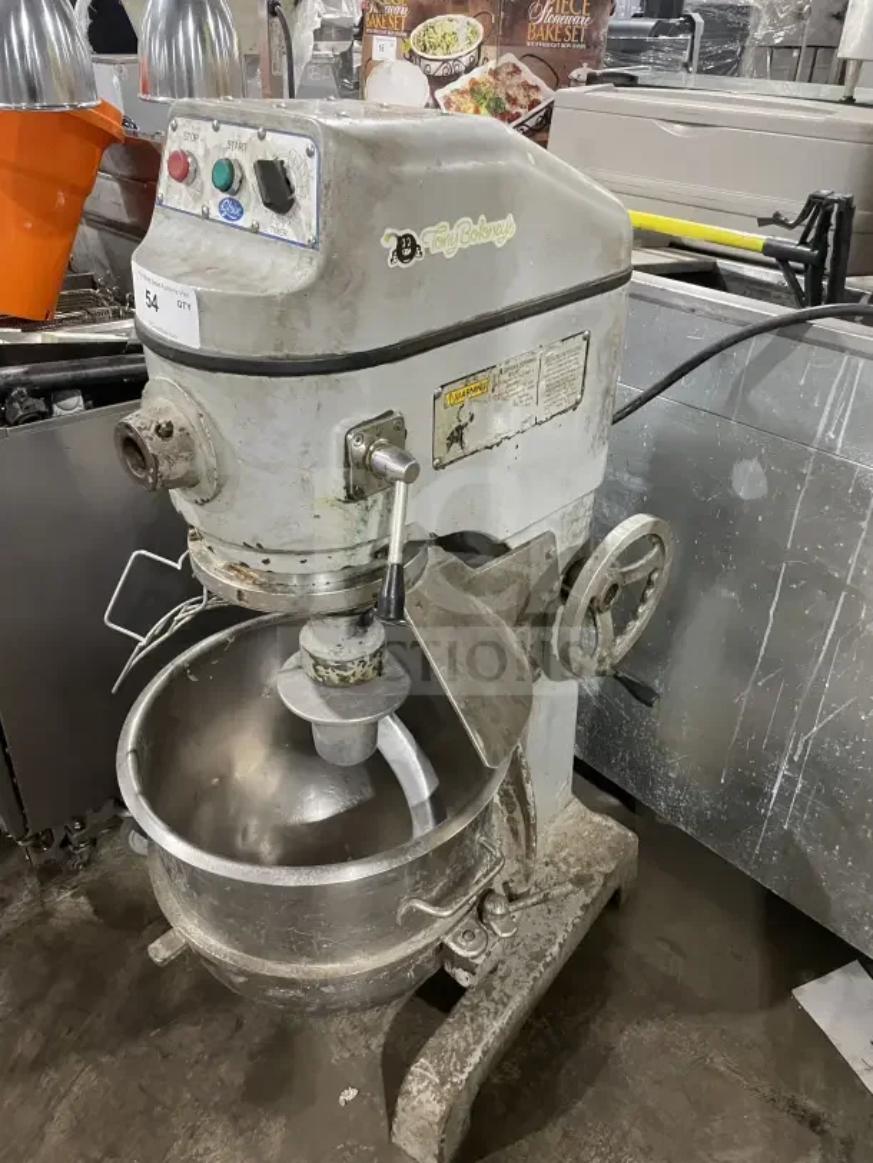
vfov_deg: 67.3
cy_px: 582
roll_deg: +2.7
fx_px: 874
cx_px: 436
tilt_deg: -31.2
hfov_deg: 53.1
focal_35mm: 26
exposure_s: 1/60
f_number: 1.6
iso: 400
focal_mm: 4.2
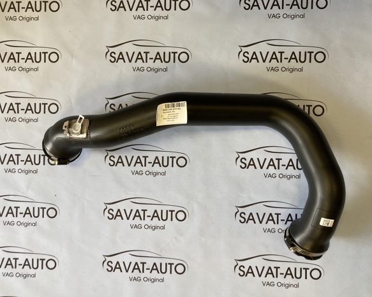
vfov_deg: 48.5
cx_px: 174
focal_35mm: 30
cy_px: 145
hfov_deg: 58.7
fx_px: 330
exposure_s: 1/101
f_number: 1.8
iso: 80
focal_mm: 3.99
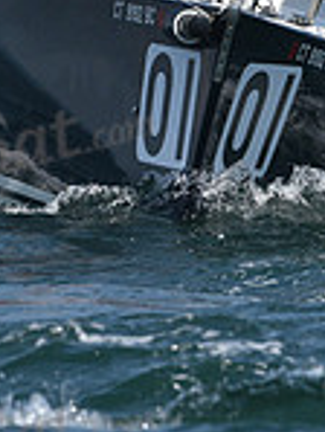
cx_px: 308
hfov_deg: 1.2
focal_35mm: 1269
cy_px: -25
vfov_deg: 1.6
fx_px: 15863
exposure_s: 1/1600
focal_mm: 340
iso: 320
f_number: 7.1
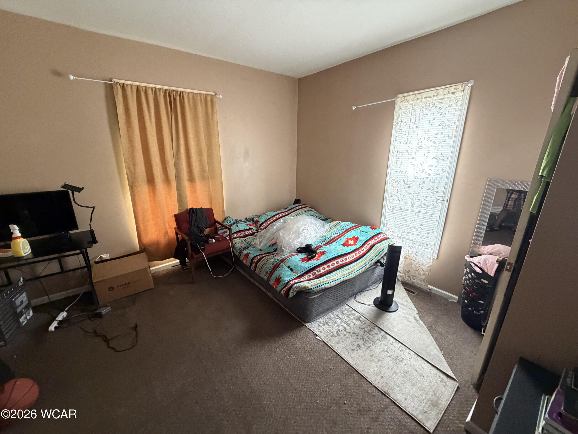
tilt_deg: -16.5
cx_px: 289
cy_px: 217
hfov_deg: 102.1
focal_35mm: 14
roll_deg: +0.1
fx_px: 234
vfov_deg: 85.7
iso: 500
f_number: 2.2
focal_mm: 2.22
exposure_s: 1/60
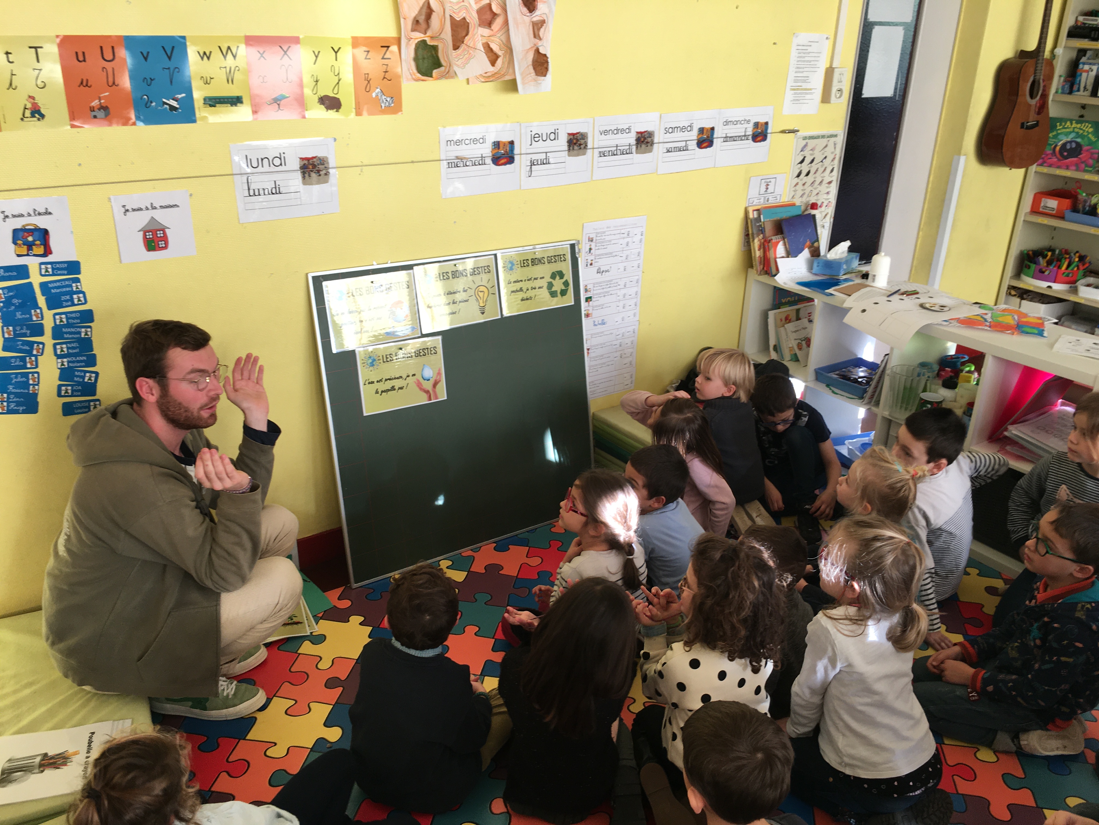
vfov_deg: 48.2
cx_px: 550
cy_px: 412
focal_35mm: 29
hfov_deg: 61.7
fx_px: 921
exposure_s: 1/50
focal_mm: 4.15
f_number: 2.2
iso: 25
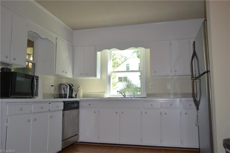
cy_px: 76
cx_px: 115
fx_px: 192
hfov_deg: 61.9
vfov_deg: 43.6
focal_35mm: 30
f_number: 3.8
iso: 100
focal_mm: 20
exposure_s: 1/30
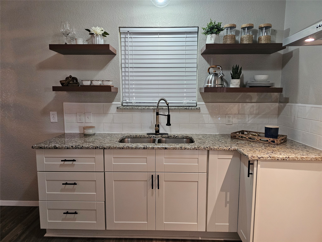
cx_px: 161
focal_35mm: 23
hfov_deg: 73.9
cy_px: 121
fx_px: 214
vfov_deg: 58.9
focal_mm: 6.3
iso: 500
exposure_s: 1/120
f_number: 1.7
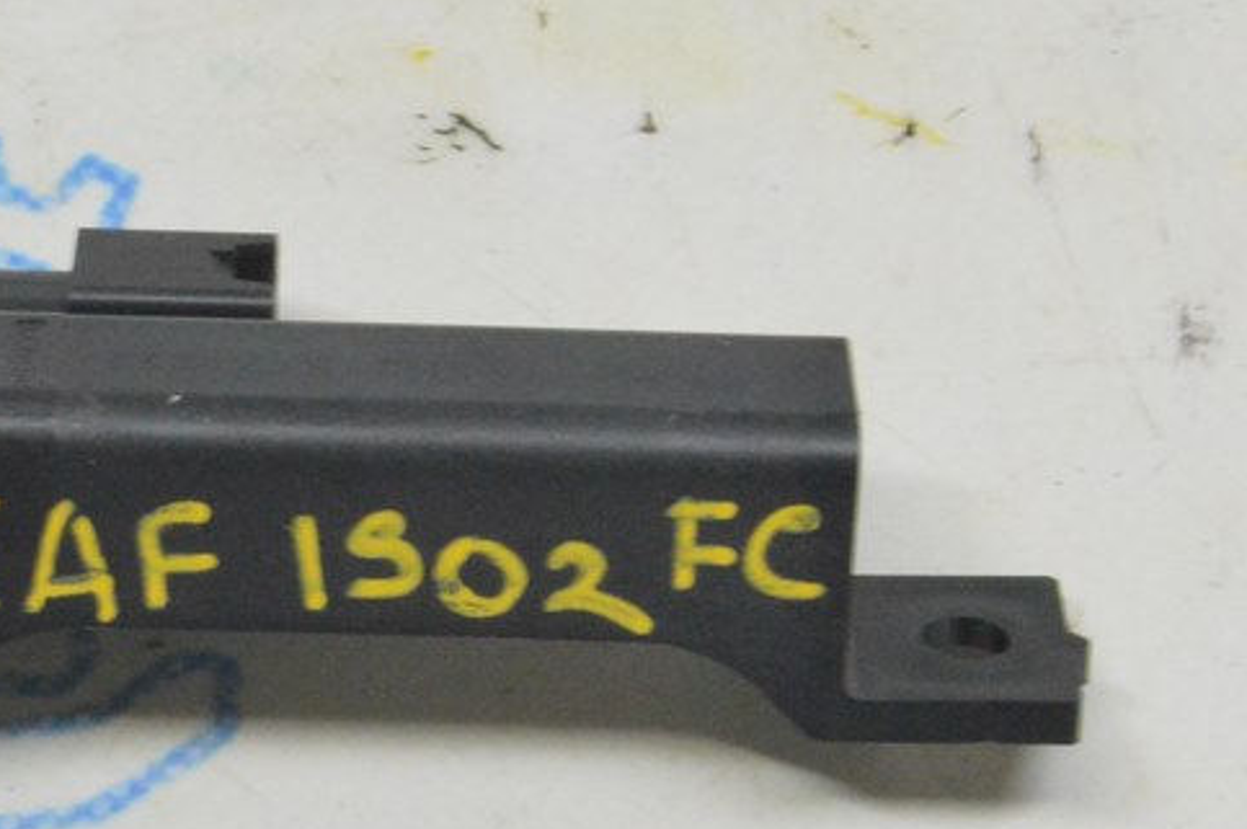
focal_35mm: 175
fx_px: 6058
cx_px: 258
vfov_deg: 7.8
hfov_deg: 11.7
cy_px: 461
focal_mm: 55
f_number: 20
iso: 6400
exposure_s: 1/20
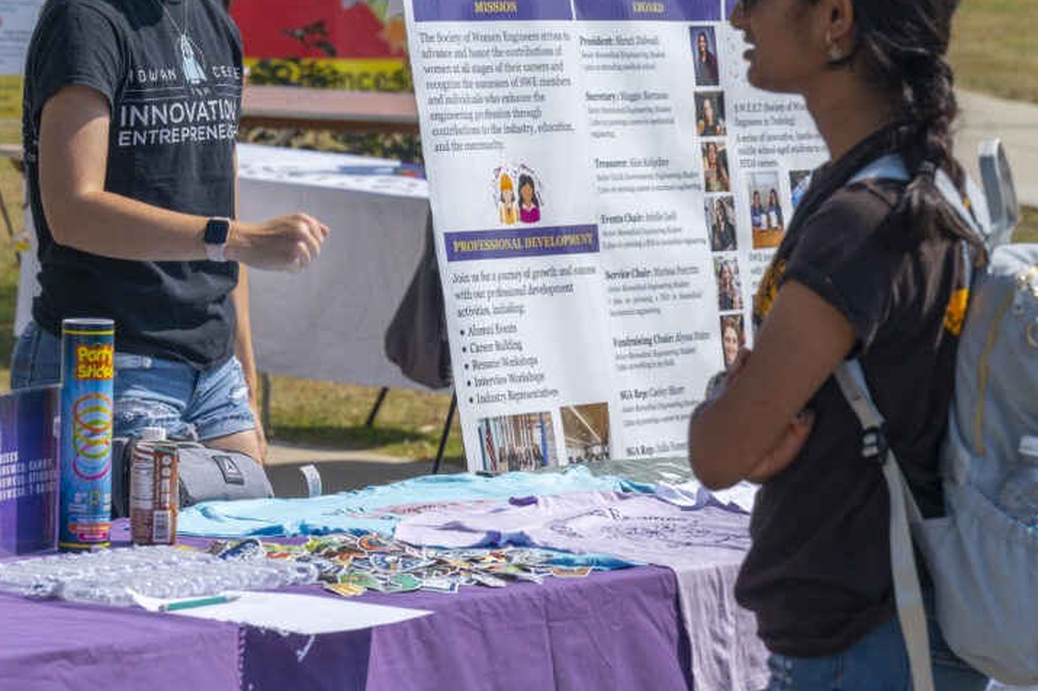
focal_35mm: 179
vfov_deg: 7.7
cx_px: 646
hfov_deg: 11.5
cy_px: 199
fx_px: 5159
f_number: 8
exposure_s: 1/500
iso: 100
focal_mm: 125
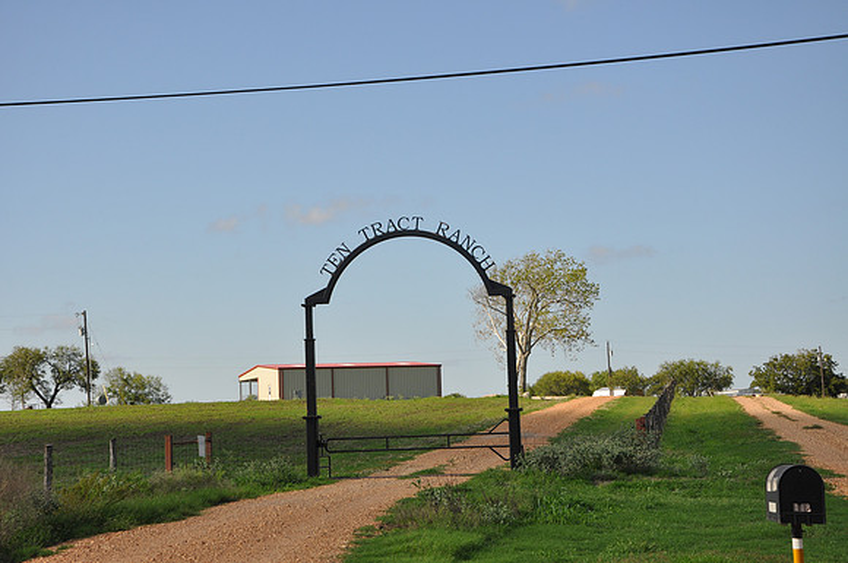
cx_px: 424
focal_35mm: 75
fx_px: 1764
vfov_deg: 18.1
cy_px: 282
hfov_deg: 27.0
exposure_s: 1/320
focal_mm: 50
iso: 200
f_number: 9
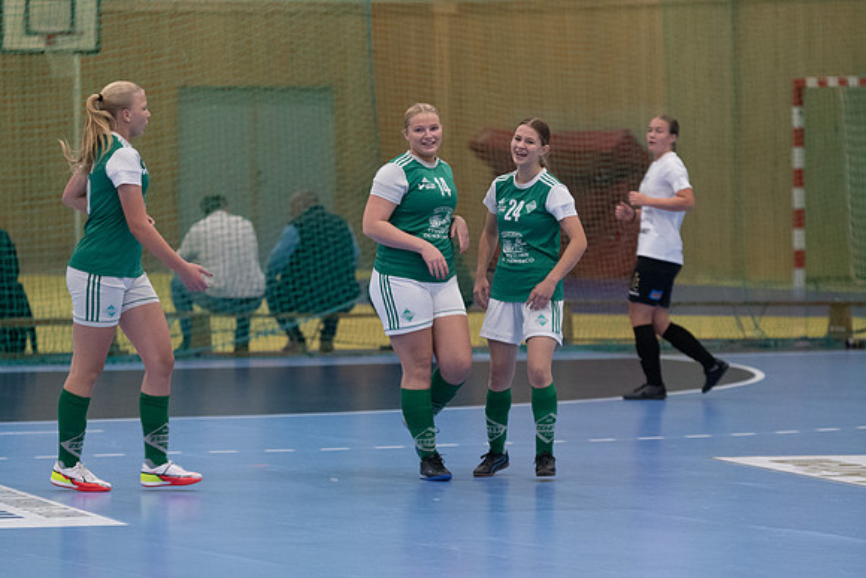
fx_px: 5414
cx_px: 433
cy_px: 289
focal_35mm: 225
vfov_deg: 6.1
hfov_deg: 9.1
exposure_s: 1/500
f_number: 3.2
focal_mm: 150
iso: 3600
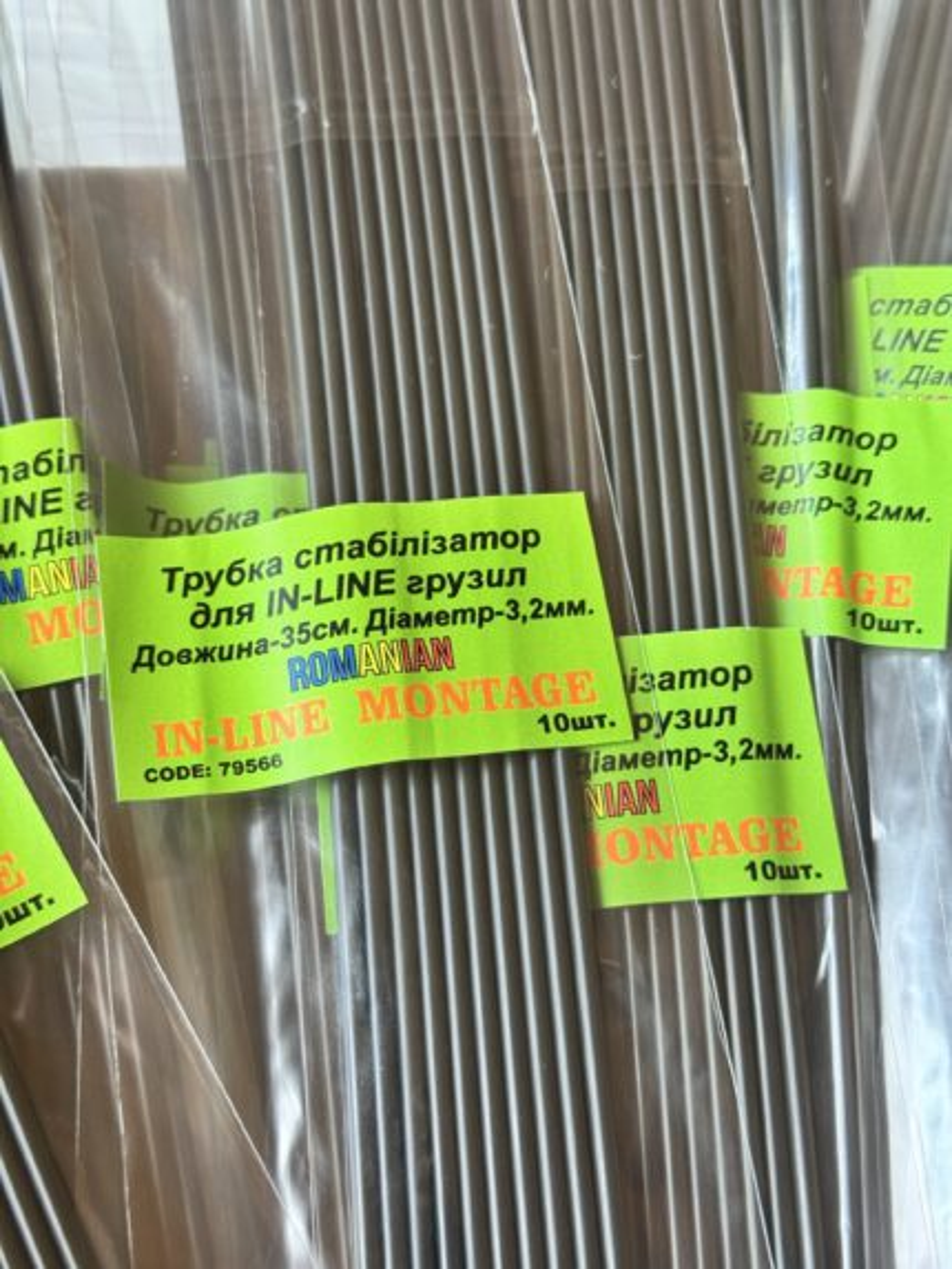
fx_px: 1759
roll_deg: -5.3
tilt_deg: -36.6
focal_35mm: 48
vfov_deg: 39.6
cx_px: 476
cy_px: 634
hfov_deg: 30.3
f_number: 1.78
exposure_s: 1/60
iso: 200
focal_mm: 6.76
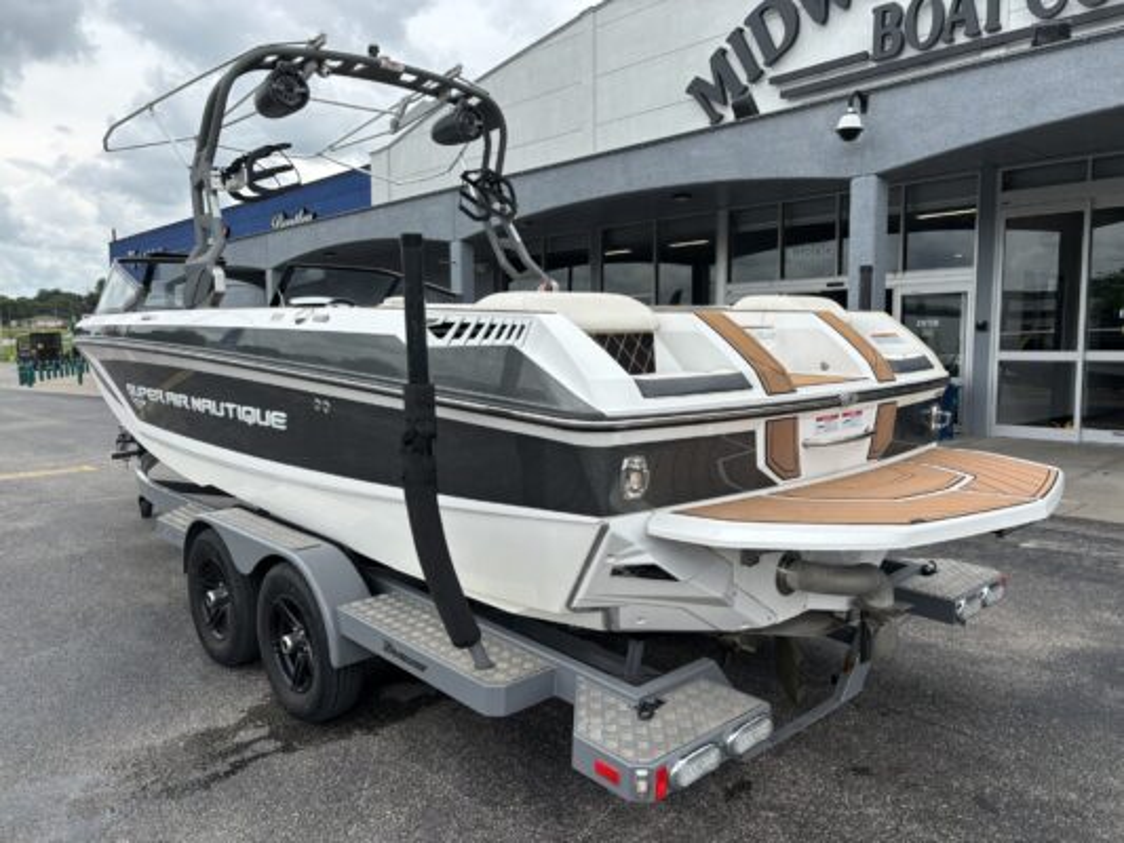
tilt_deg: -5.2
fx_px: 844
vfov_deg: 53.1
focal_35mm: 26
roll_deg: -1.1
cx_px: 562
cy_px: 422
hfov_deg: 67.3
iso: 50
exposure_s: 1/2710
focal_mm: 5.96
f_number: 1.6
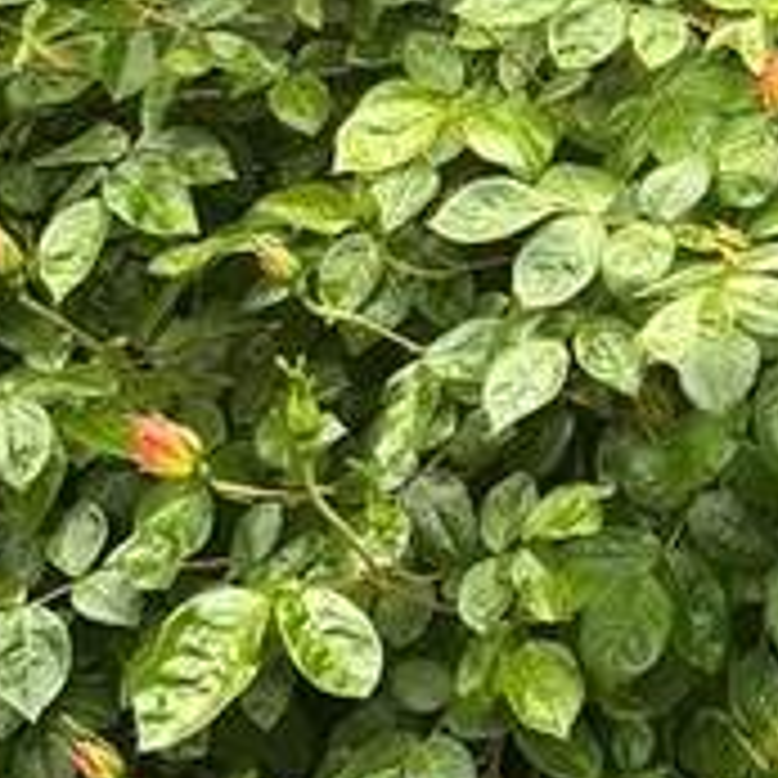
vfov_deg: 9.0
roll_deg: +0.7
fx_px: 4857
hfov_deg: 9.1
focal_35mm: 191
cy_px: -238
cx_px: 917
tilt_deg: -13.3
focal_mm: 5.96
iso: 50
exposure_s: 1/550
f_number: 1.6
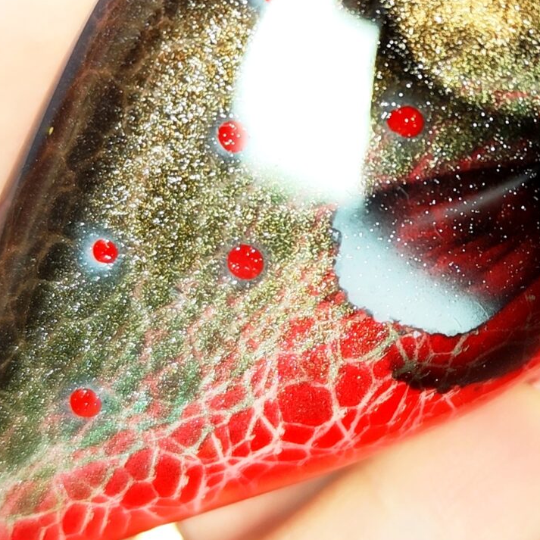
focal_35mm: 73
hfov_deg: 23.1
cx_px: 478
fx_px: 1288
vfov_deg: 23.4
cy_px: 139
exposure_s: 1/100
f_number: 1.69
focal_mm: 7.01
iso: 442
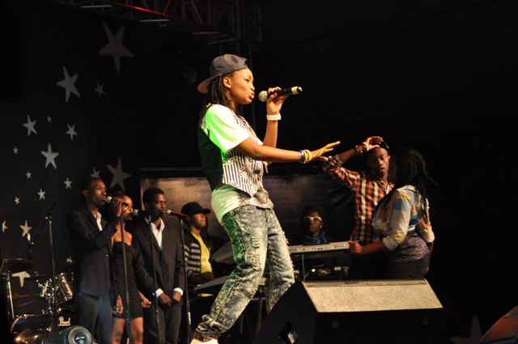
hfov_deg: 19.5
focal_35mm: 105
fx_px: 1509
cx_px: 259
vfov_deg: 13.0
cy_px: 172
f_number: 4
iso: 1000
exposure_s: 1/320
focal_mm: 70
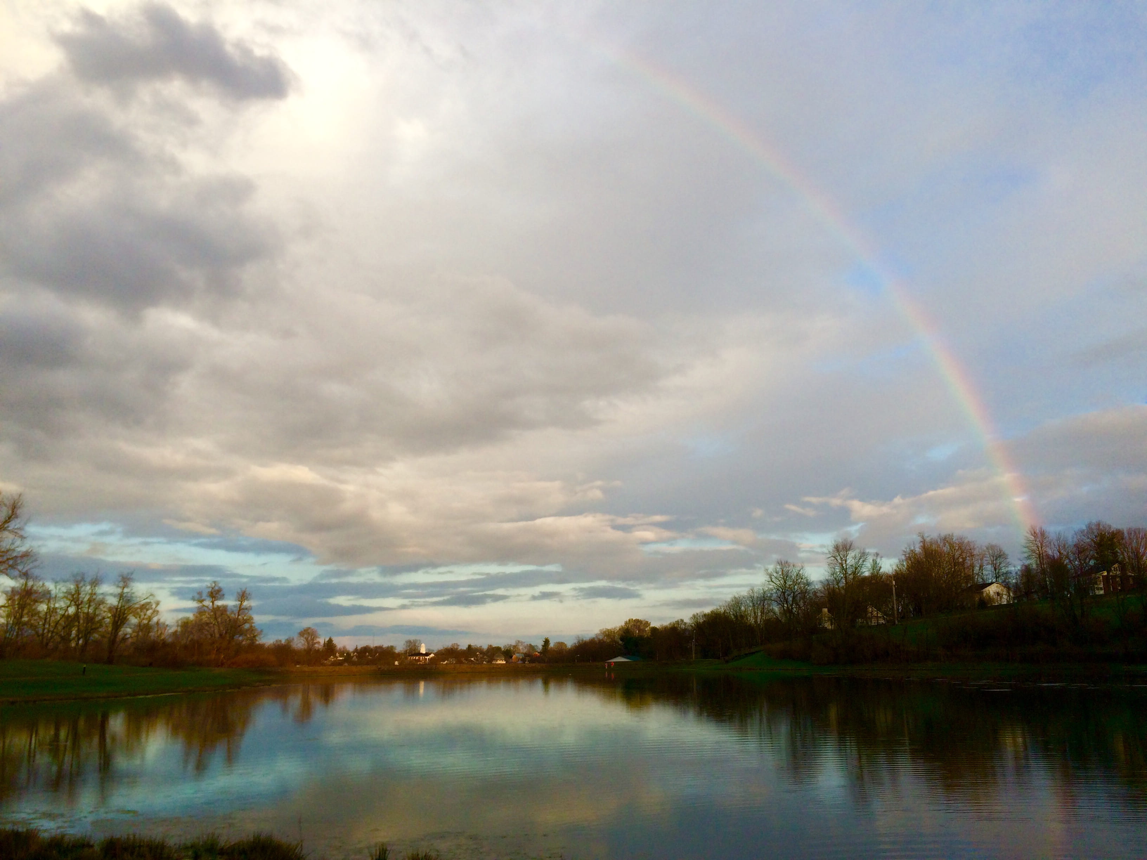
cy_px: 430
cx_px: 574
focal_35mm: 29
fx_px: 961
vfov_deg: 48.2
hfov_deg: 61.7
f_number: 2.2
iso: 32
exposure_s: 1/513
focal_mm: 4.15
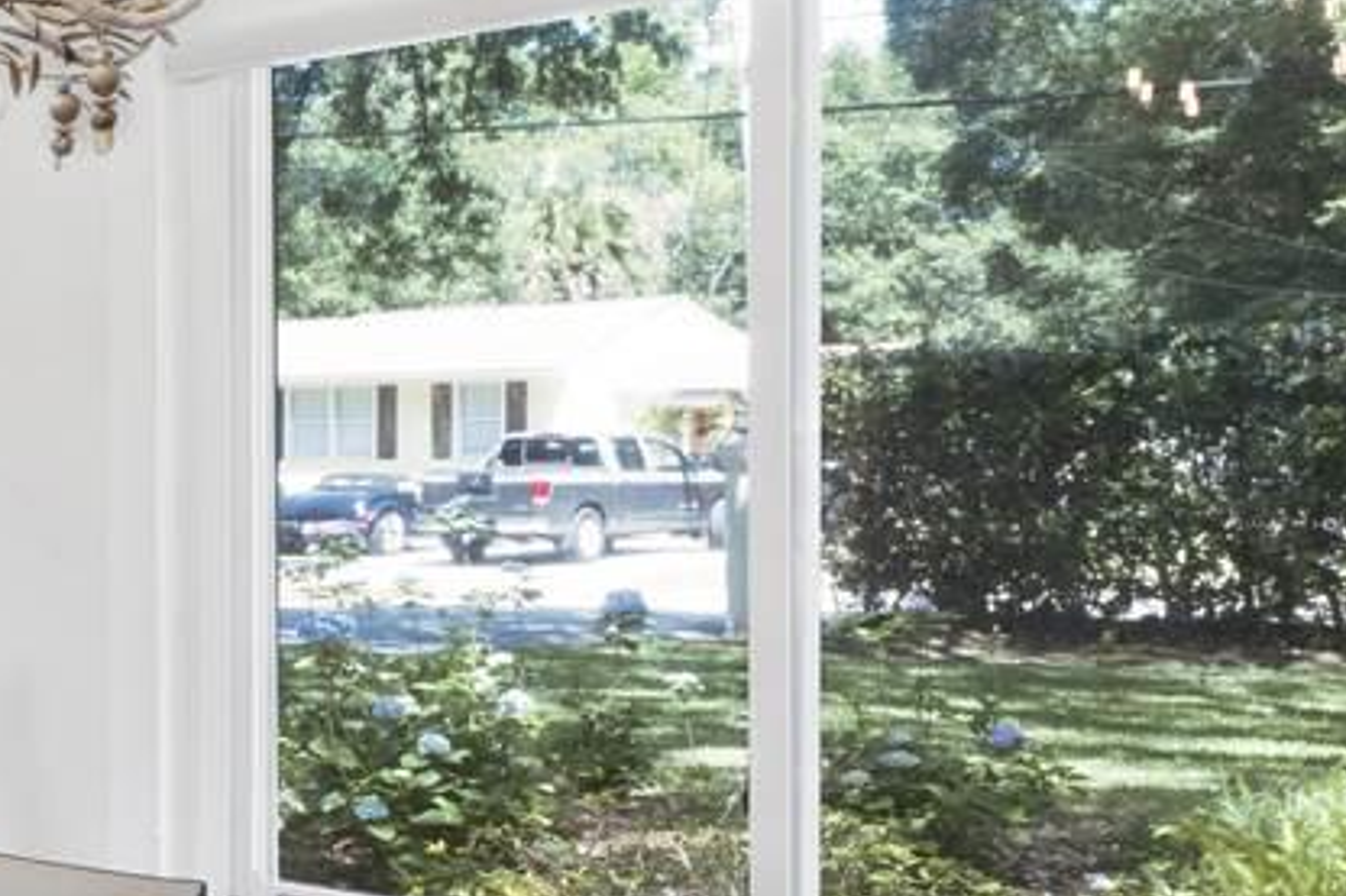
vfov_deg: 19.0
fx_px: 2671
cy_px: 438
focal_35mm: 71
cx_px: -922
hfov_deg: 21.3
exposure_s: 1/3
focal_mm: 14.5
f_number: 11
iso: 400
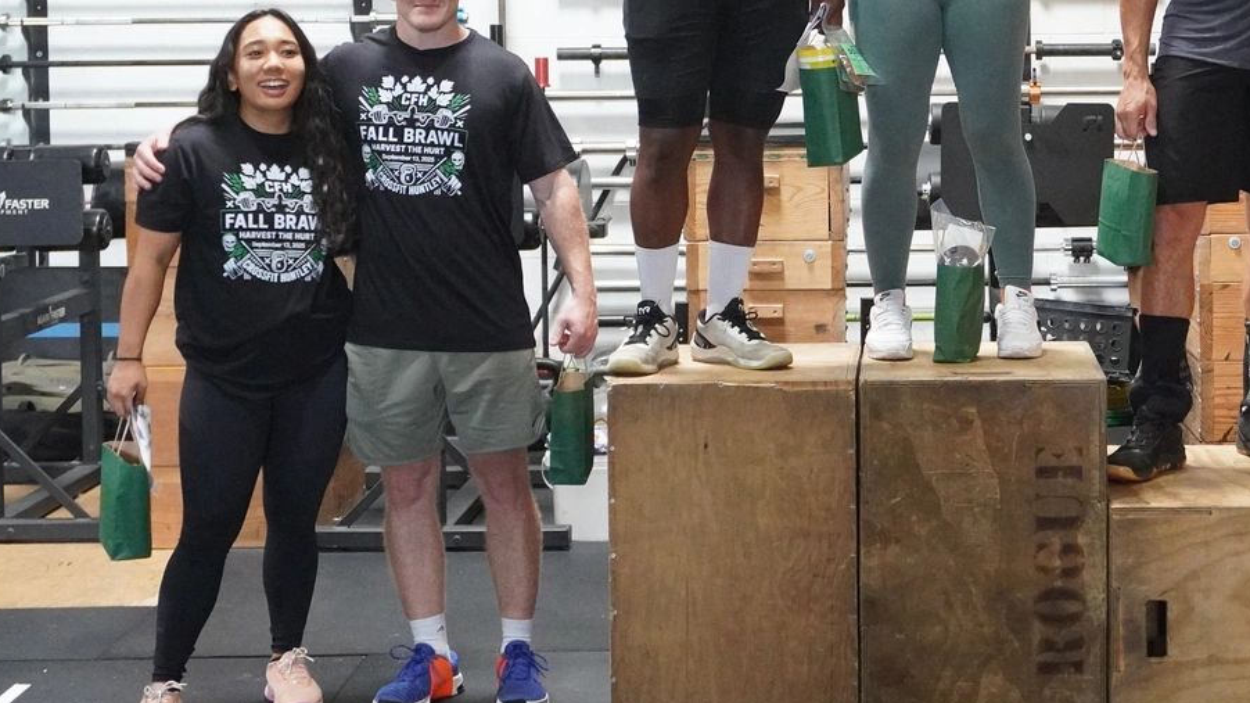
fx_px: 2618
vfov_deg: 15.1
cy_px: 61
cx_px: 948
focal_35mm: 79
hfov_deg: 26.5
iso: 5000
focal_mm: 28
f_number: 5.6
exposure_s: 1/80
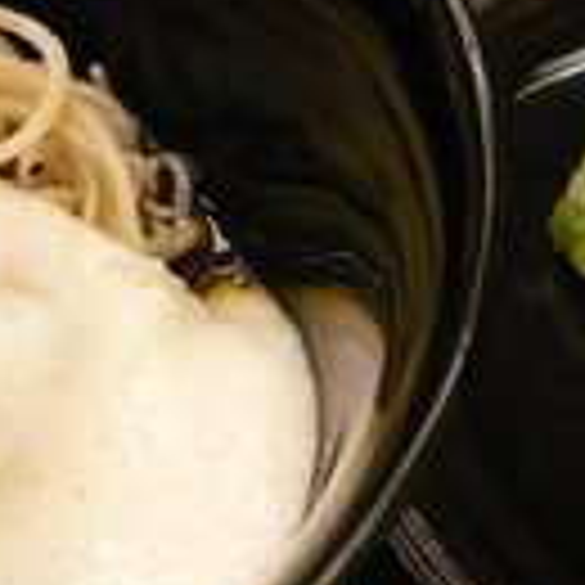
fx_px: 1797
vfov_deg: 18.5
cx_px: 202
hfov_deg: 18.4
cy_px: 349
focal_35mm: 94
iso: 400
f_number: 2.8
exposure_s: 1/13
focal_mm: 5.5
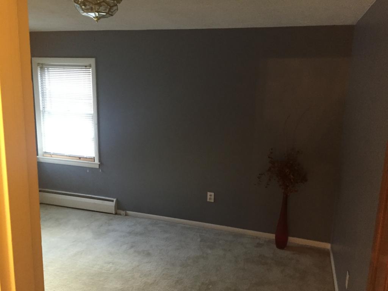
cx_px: 194
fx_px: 325
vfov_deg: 48.2
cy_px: 146
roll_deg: -1.4
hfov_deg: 61.7
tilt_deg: -10.5
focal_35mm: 29
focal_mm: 4.15
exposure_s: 1/30
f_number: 2.2
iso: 250
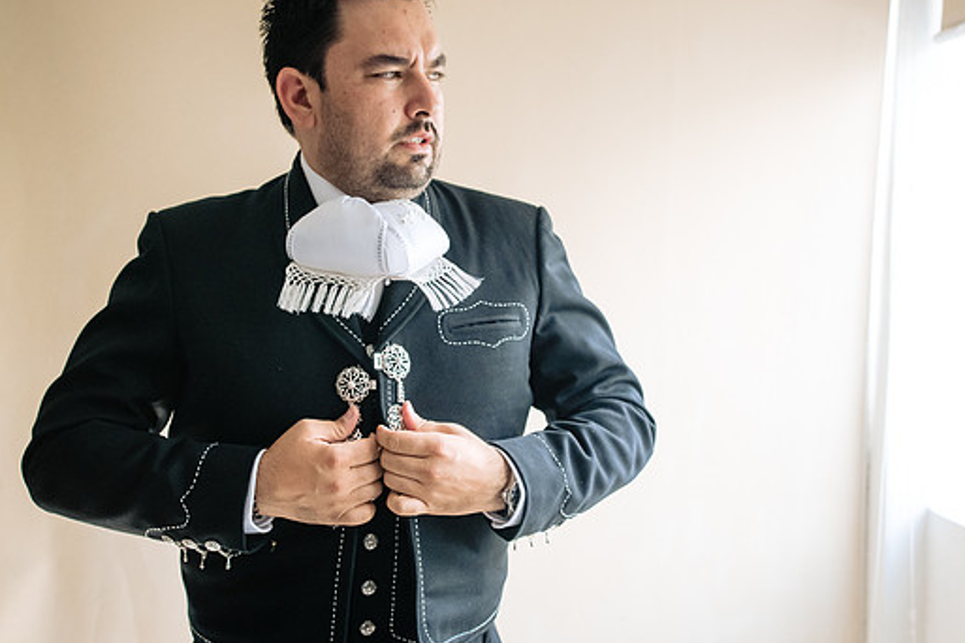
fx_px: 1153
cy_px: 285
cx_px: 483
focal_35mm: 43
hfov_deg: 45.4
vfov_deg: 31.2
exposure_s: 1/250
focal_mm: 35
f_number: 5
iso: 1600
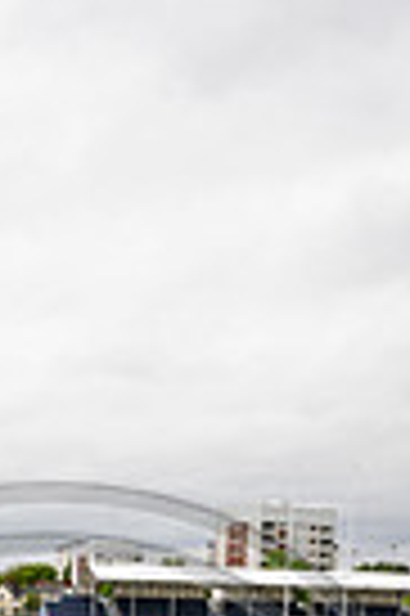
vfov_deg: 21.4
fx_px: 1353
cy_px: 935
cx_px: 50
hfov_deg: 17.0
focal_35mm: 79
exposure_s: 1/200
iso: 500
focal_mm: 24
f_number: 7.1
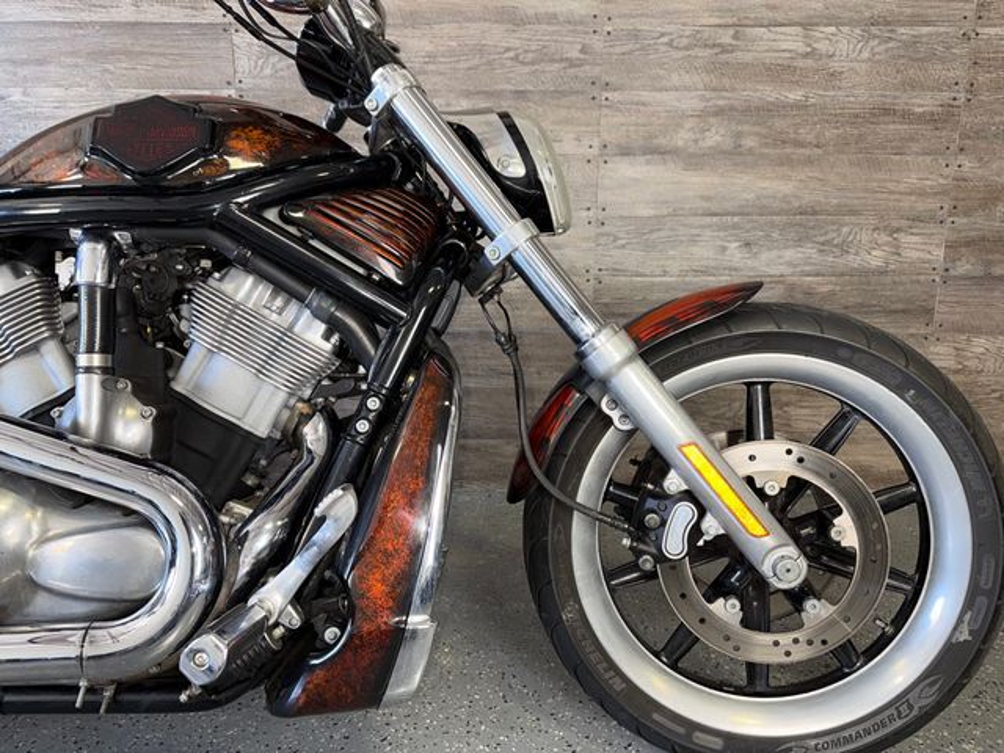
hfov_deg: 71.6
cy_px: 376
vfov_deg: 56.8
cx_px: 502
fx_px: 696
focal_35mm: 24
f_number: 1.78
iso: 50
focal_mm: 6.76
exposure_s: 1/27
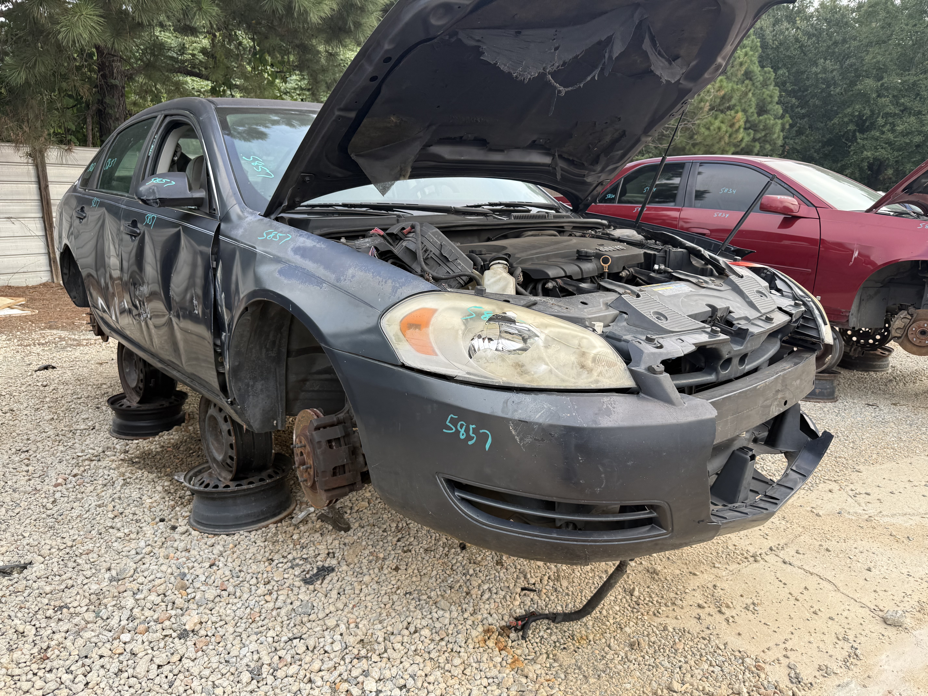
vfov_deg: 56.8
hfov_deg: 71.6
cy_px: 348
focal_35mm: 24
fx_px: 643
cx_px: 464
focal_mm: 6.76
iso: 80
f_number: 1.78
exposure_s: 1/543
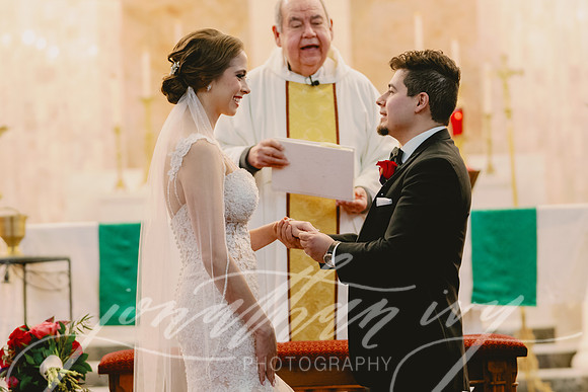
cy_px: 196
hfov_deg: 13.1
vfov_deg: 8.7
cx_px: 294
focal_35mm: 157
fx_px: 2565
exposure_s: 1/125
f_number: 2.8
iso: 3200
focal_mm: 105
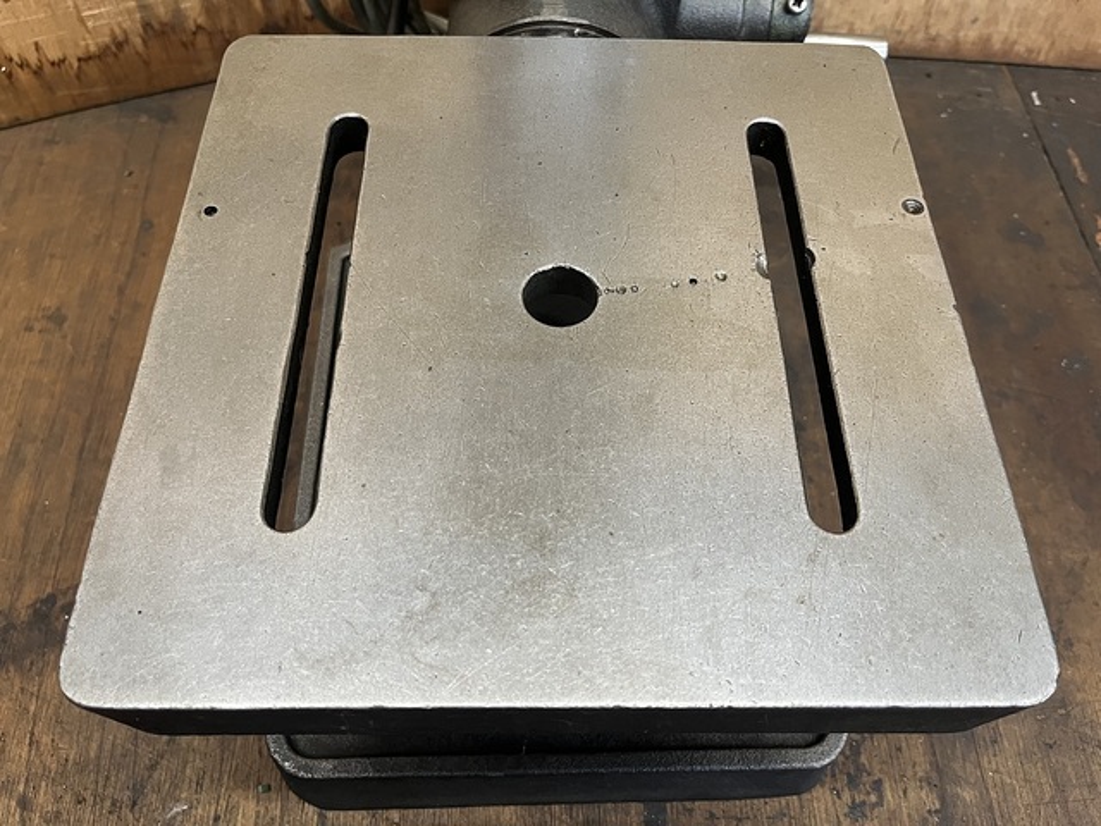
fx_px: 827
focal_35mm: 26
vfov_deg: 53.1
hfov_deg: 67.3
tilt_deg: -60.3
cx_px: 550
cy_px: 413
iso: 200
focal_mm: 5.1
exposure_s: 1/60
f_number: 1.6
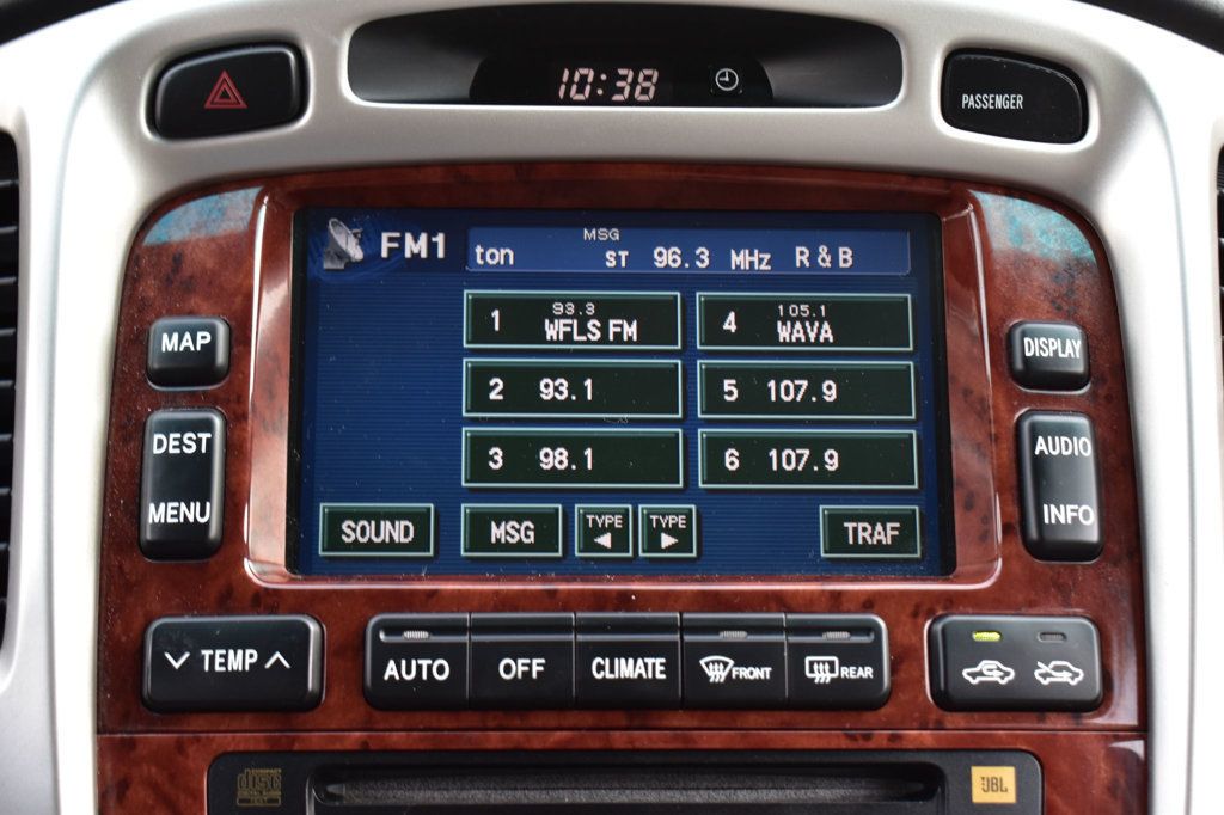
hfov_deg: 33.4
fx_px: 2039
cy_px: 408
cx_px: 612
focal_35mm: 60
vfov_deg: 22.6
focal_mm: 40
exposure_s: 1/25
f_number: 7.1
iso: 400
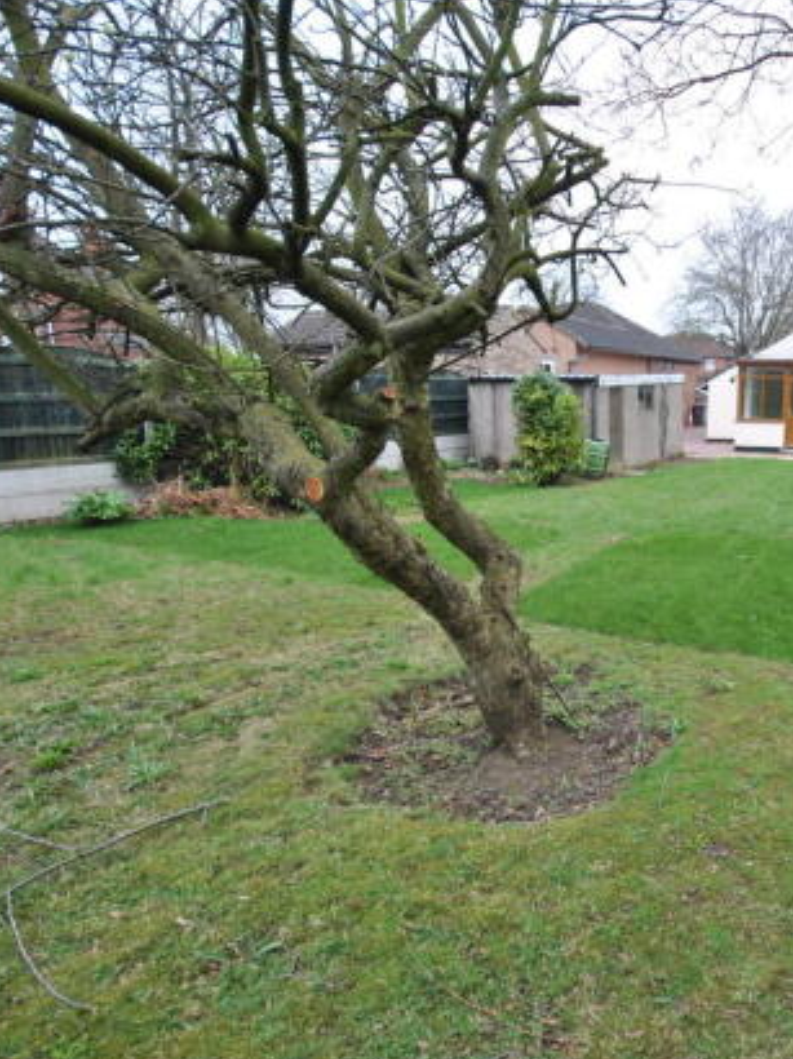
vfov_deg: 73.9
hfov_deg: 54.3
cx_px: 650
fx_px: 703
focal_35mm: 23
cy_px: 546
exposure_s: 1/125
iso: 125
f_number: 5.6
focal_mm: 10
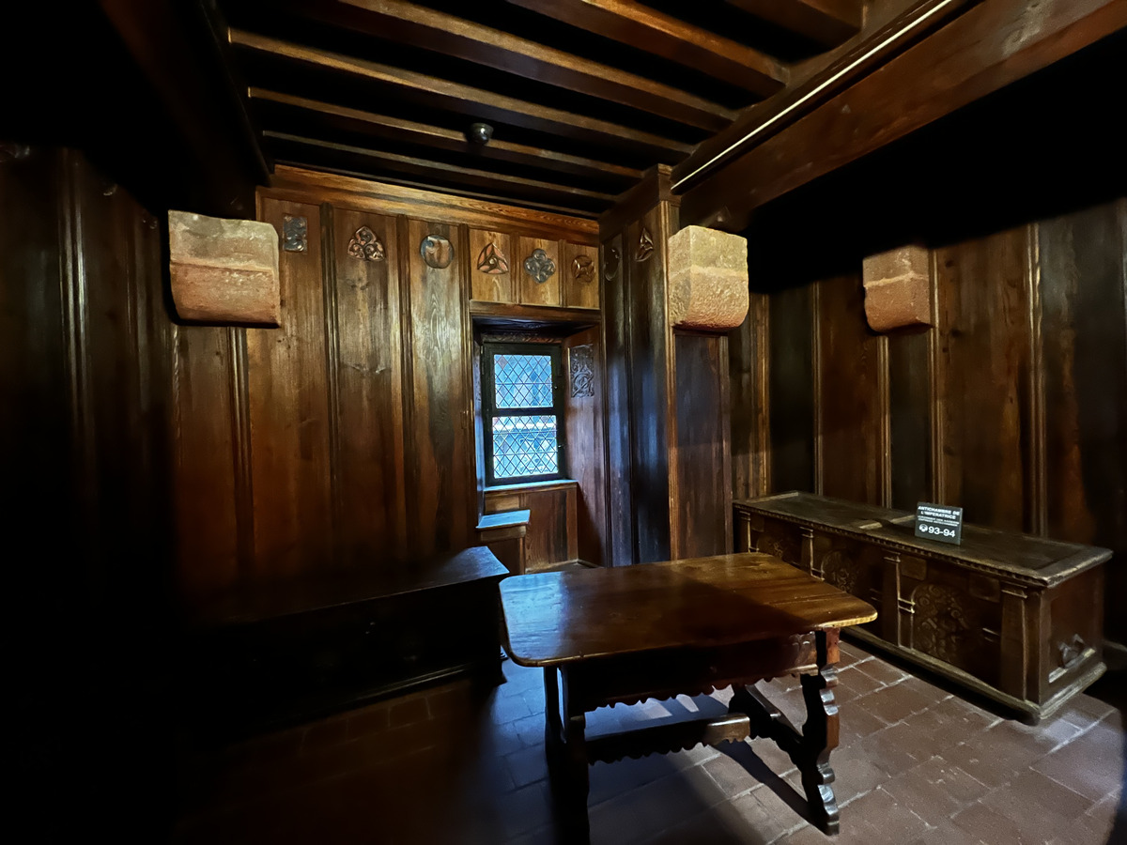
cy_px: 422
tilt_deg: -1.5
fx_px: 423
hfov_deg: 106.2
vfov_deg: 89.9
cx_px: 564
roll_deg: +2.4
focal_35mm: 13
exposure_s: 1/10
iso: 1600
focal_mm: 1.57
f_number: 1.8
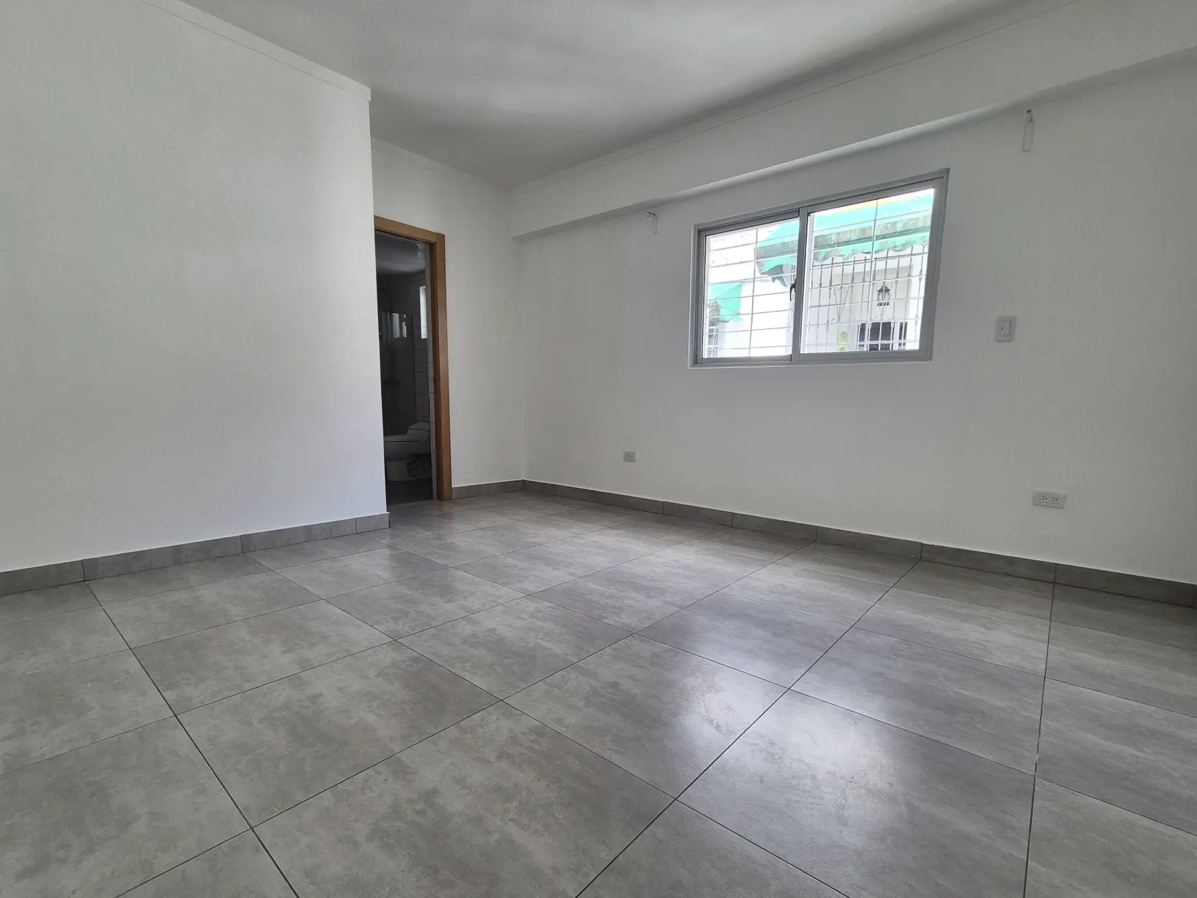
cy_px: 472
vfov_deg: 85.6
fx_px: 484
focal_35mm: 14
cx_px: 629
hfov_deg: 102.0
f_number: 2.2
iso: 64
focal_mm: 2.2
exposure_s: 1/120
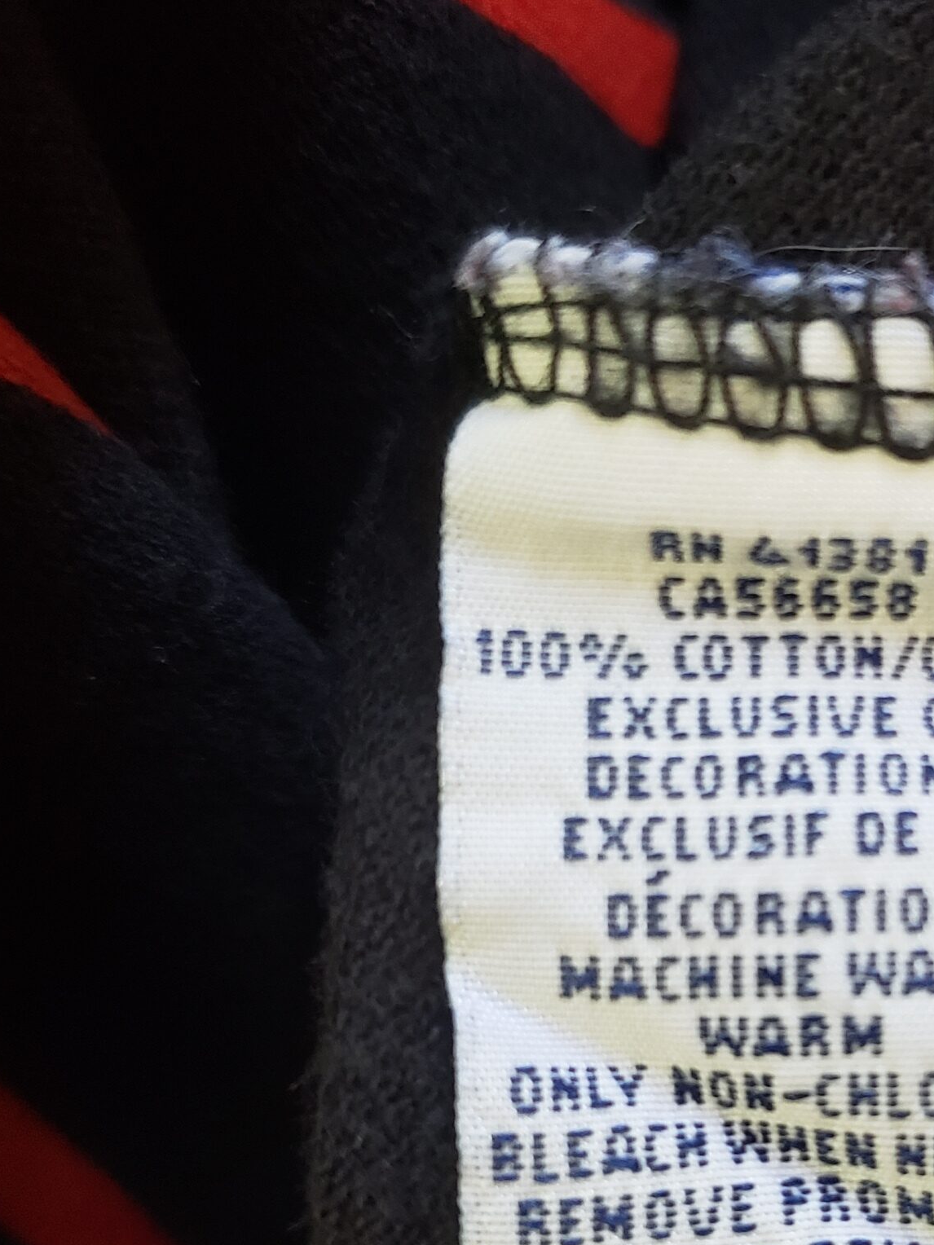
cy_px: 900
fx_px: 1763
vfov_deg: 38.1
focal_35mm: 49
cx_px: 857
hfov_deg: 28.4
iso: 250
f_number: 1.5
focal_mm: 4.3
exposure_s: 1/20
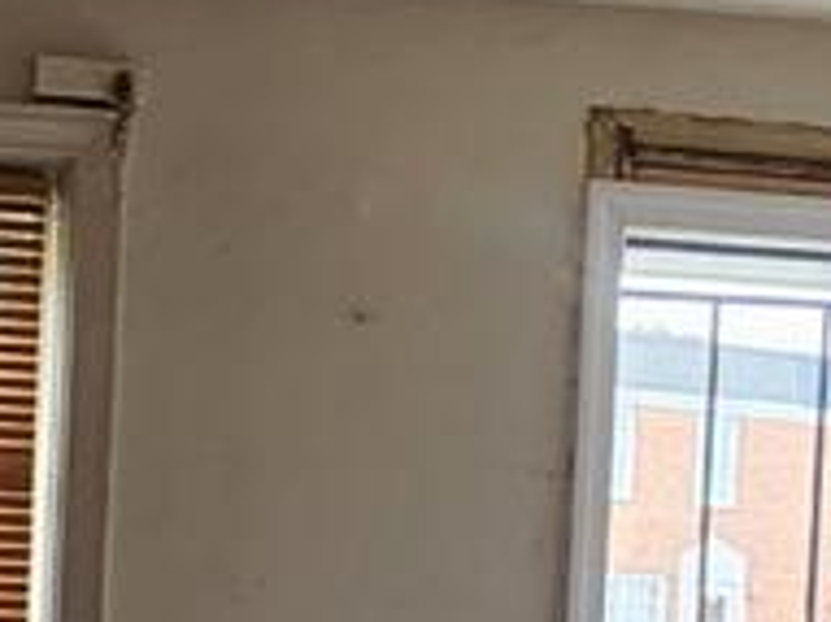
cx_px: -13
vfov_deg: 14.5
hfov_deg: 19.4
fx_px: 2351
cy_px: 766
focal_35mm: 98
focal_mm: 2.2
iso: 200
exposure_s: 1/60
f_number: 2.2
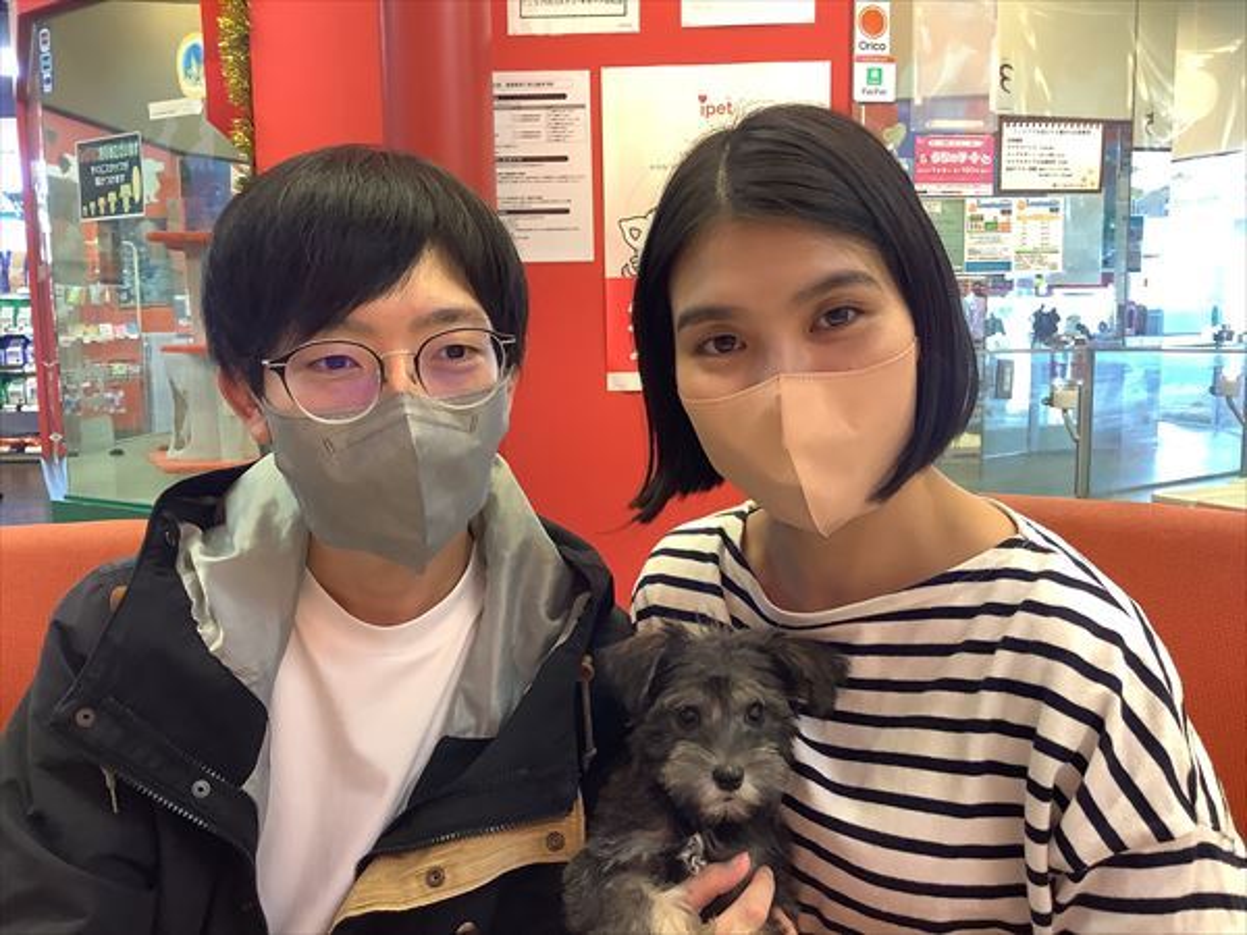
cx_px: 624
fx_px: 1117
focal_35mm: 31
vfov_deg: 45.4
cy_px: 468
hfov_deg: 58.4
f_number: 2.4
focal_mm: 3.3
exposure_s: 1/50
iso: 160
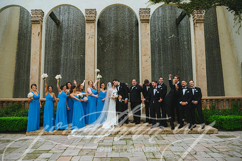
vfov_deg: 53.1
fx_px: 161
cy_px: 80
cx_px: 121
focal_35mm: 24
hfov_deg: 73.8
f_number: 3.5
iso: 1000
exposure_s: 1/200
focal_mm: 24
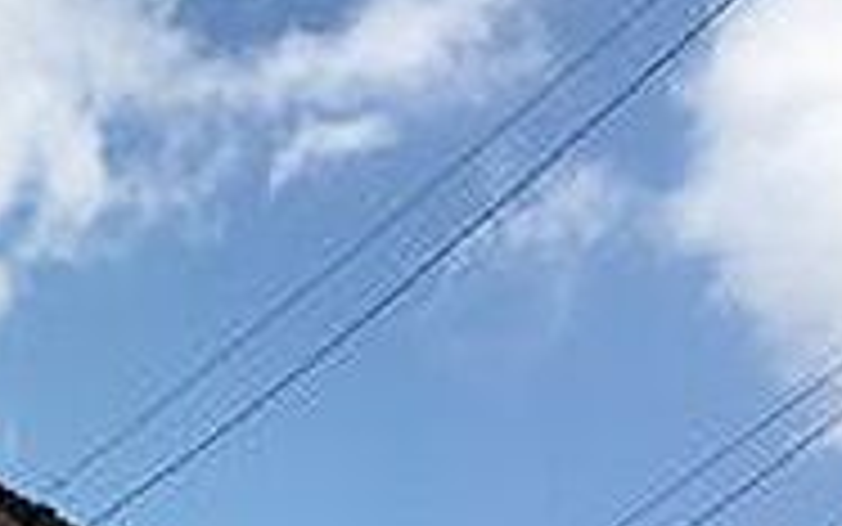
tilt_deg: +13.4
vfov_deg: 11.8
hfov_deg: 18.7
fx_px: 2410
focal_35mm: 105
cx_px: -180
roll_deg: +1.4
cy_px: 850
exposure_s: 1/1972
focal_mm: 4.15
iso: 25
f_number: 2.2
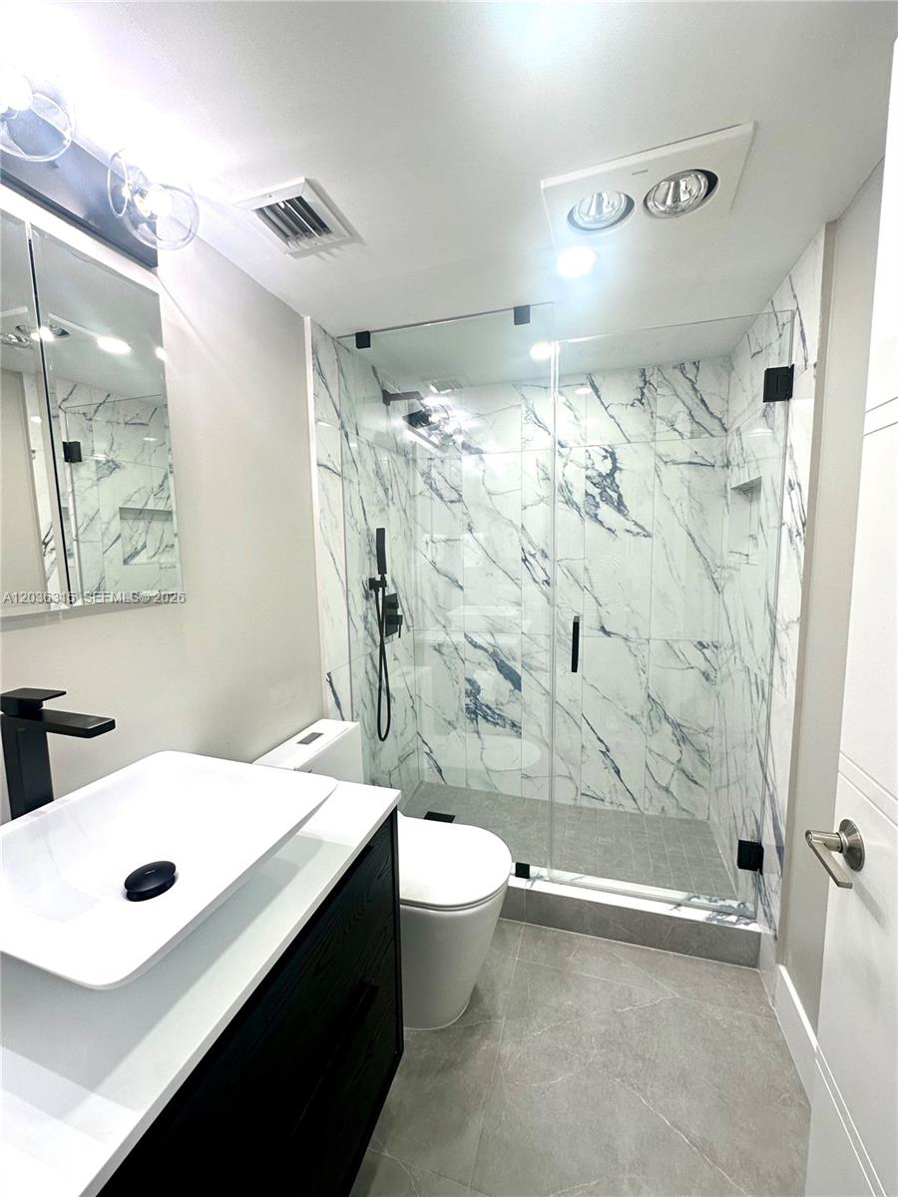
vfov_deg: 102.1
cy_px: 598
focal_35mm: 14
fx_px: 484
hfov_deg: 85.7
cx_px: 449
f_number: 2.2
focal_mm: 2.22
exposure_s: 1/120
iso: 100
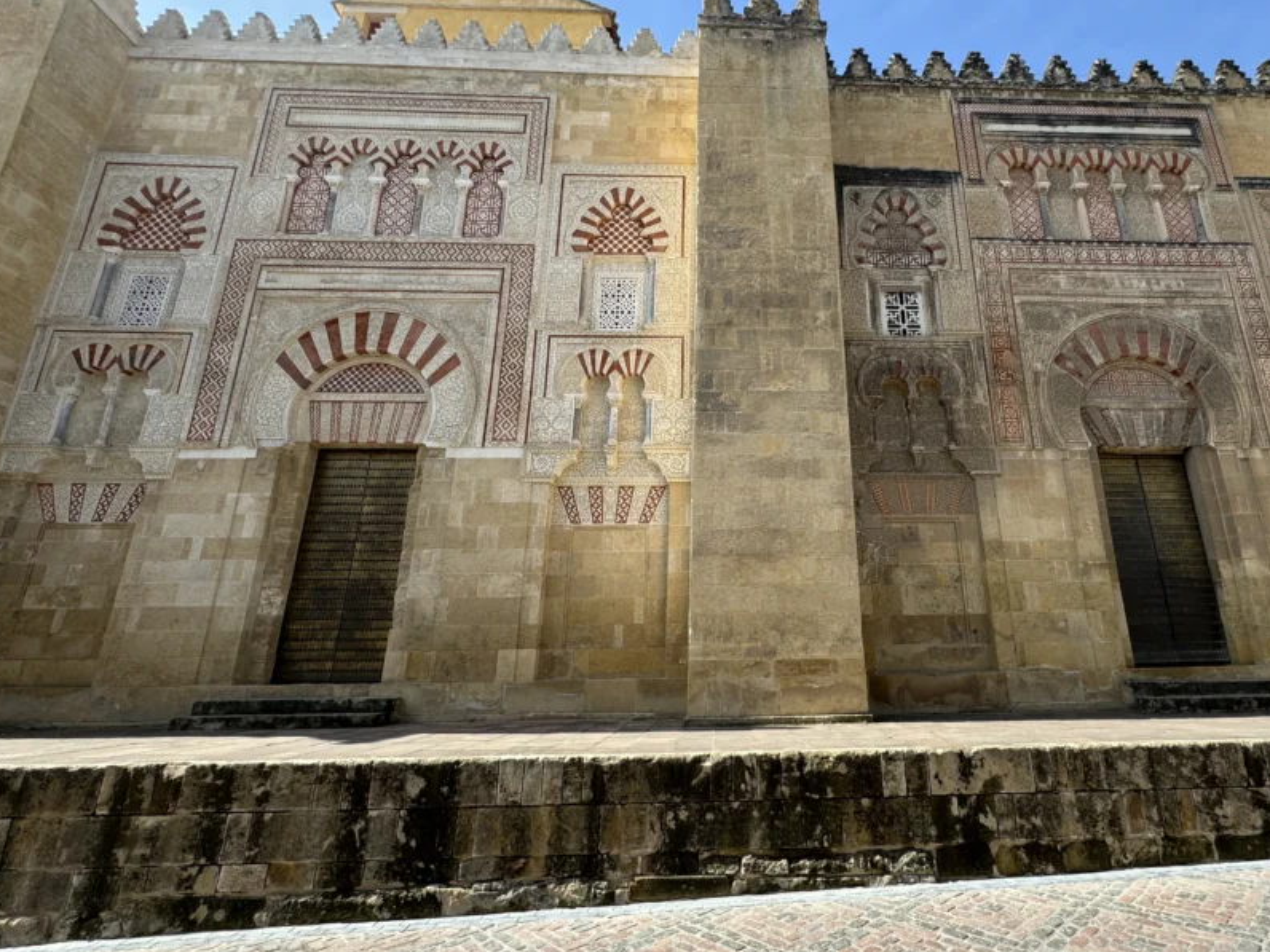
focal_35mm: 18
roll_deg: +1.6
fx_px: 660
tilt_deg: +19.5
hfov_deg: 86.8
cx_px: 755
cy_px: 459
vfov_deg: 71.6
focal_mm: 2.22
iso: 50
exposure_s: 1/687
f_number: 2.2
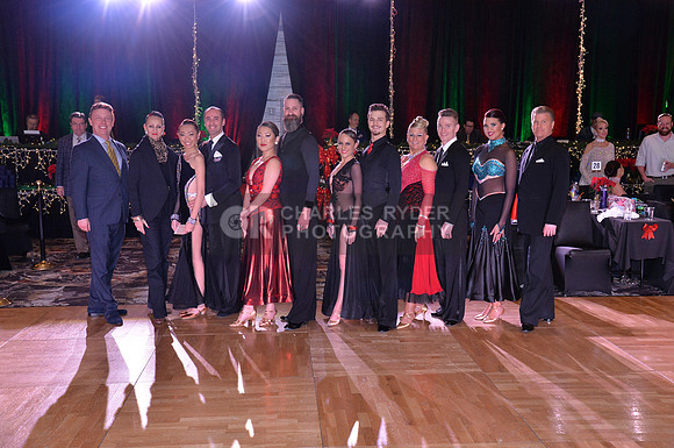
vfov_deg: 33.3
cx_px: 337
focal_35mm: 40
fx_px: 748
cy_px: 224
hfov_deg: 48.5
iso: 2500
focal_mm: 40
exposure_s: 1/250
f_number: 5.6
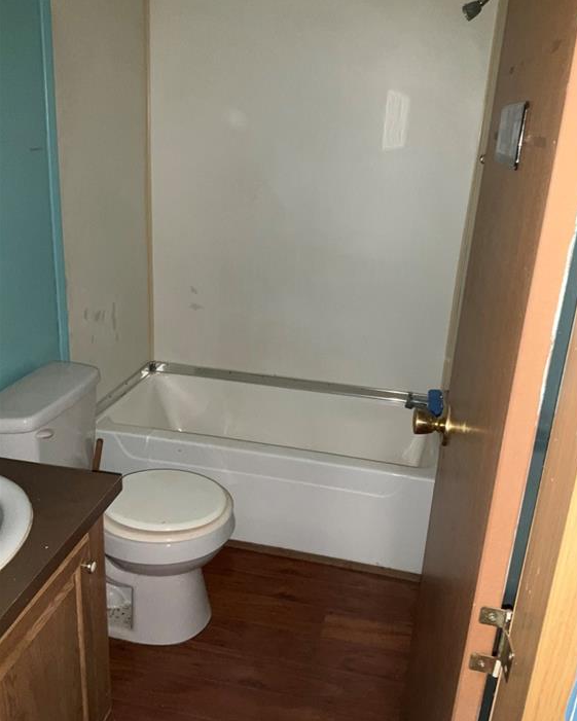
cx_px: 295
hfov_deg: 47.1
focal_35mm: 31
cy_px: 344
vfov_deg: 57.1
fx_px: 662
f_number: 1.8
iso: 80
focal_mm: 3
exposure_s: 1/20
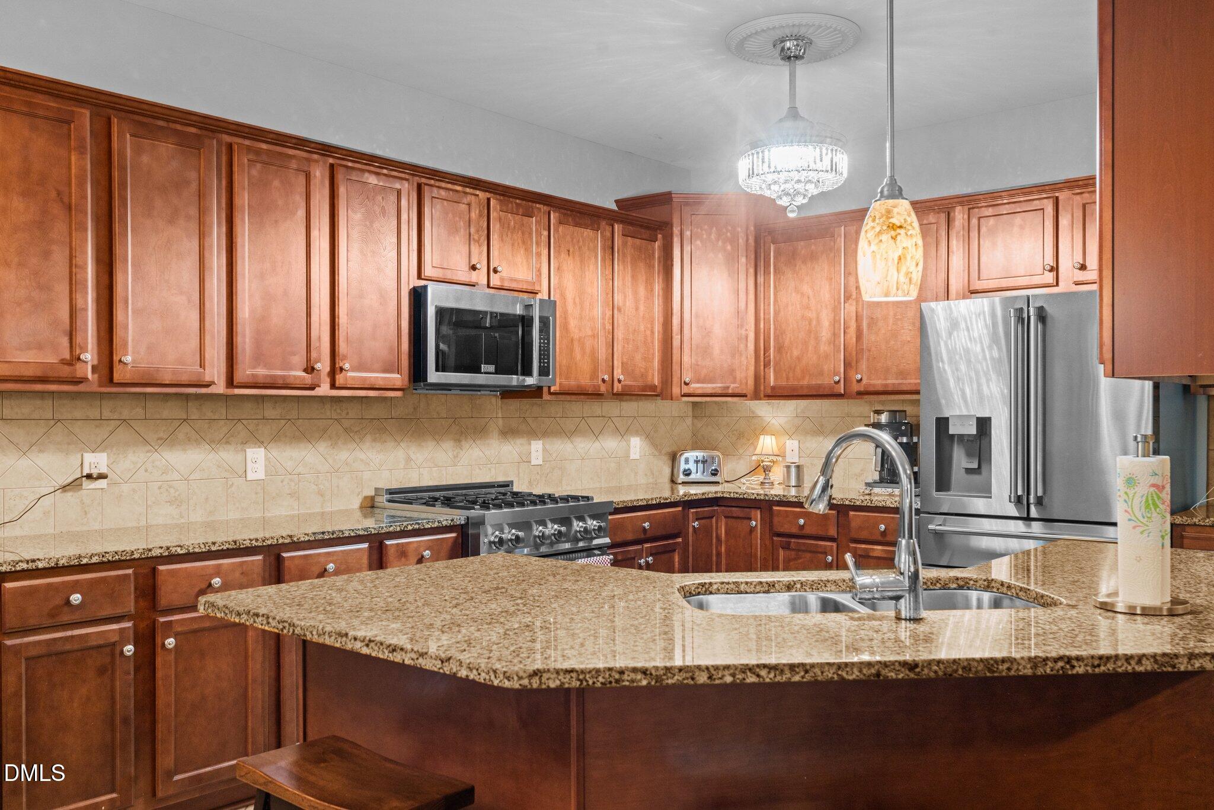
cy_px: 405
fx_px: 1012
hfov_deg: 61.9
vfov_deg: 43.6
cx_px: 607
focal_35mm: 30
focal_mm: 30
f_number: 8
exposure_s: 1/5
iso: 400
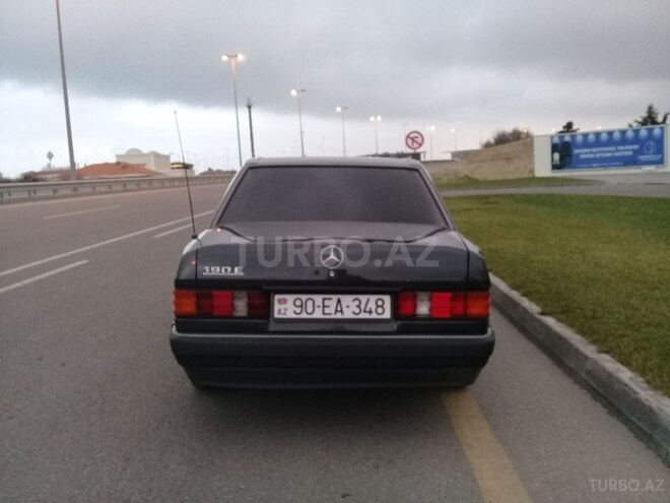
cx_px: 335
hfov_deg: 58.4
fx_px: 600
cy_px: 252
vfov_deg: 45.4
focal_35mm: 31
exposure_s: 1/33
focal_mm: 3.3
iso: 125
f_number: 2.2
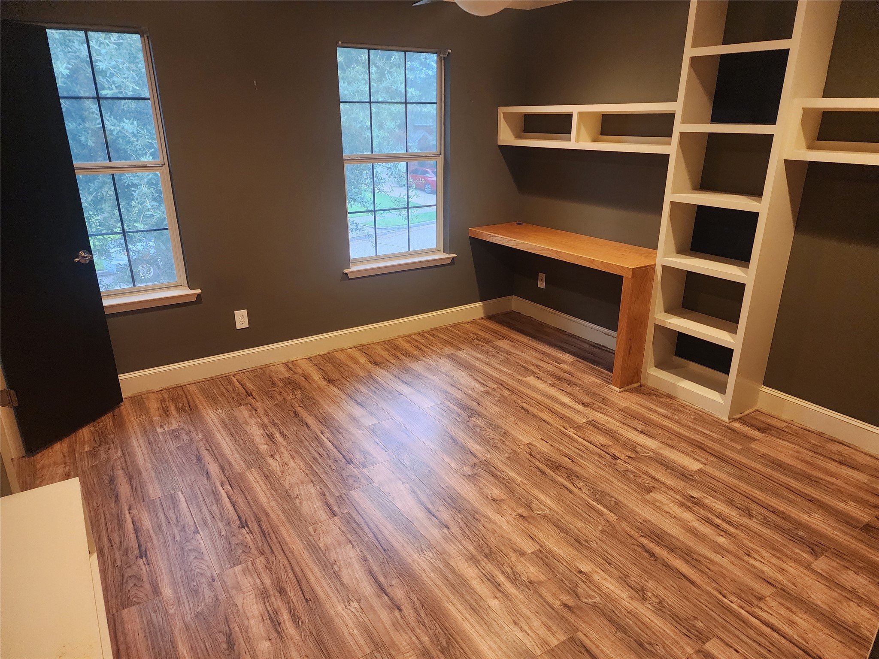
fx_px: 584
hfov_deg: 73.9
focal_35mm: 23
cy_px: 330
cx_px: 440
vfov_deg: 58.9
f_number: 1.8
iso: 640
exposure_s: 1/120
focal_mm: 6.4
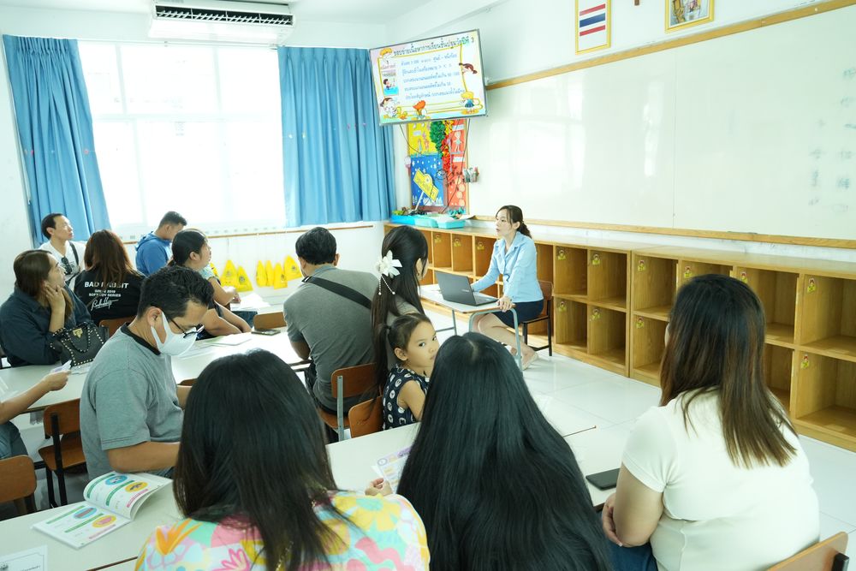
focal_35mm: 27
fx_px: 642
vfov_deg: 47.9
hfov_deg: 67.4
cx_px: 428
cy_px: 286
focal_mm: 18
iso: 1600
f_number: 3.5
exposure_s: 1/125
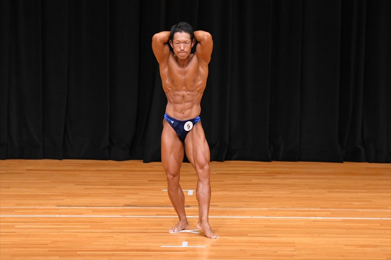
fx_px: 3094
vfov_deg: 4.8
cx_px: 196
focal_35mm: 285
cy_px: 130
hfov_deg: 7.2
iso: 4000
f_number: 5.6
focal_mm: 190
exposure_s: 1/400
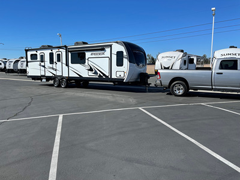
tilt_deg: -5.4
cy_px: 90
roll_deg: -0.4
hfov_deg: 67.3
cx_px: 120
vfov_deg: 53.1
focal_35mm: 26
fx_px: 180
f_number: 1.6
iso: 32
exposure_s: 1/4525
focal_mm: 5.1
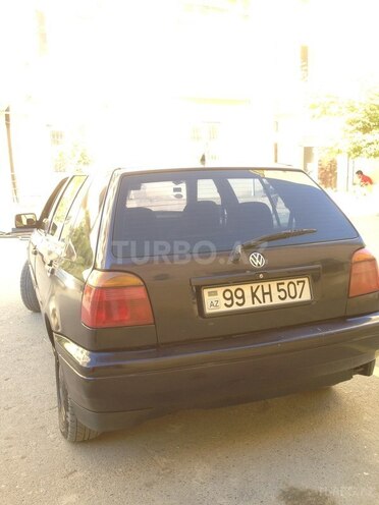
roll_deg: +0.5
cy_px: 252
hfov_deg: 42.9
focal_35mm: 33
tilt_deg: -9.0
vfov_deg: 55.4
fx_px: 482
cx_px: 190
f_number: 2.4
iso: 50
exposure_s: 1/120
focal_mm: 4.12
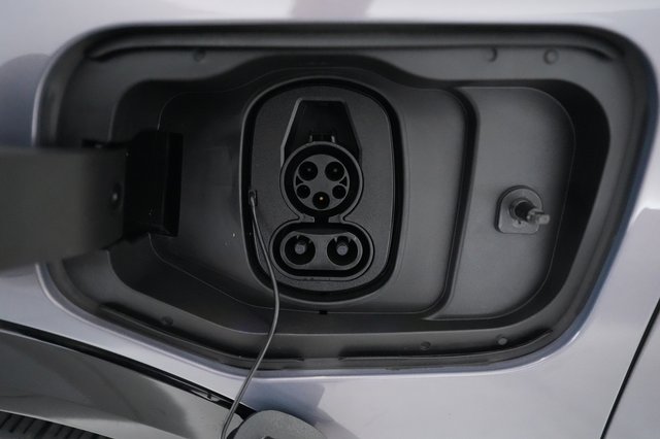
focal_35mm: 25
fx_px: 458
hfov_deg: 71.5
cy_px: 220
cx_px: 330
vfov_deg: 51.2
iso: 12800
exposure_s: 1/320
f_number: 2.8
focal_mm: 25
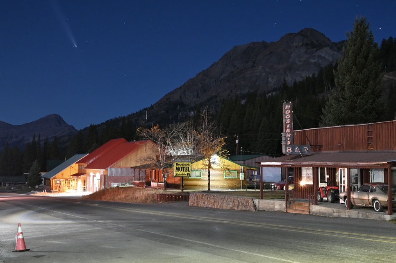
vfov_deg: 25.5
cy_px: 111
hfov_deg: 37.4
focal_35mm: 53
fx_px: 583
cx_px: 234
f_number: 5.6
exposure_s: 6
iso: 800
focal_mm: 40
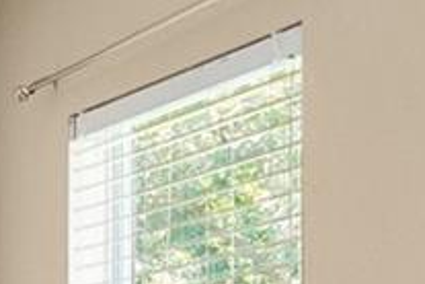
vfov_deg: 8.1
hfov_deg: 9.8
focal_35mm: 164
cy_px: 535
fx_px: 1931
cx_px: -817
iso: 1600
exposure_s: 1/30
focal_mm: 21.2
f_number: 7.1
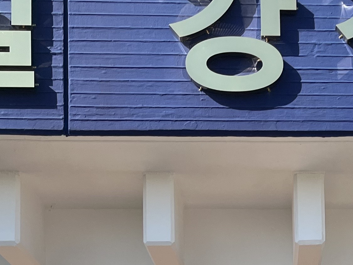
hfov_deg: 20.7
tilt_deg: +5.4
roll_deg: +2.0
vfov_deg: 14.5
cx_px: 311
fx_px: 948
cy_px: 427
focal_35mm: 93
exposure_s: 1/3311
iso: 50
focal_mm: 5.1
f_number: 1.6
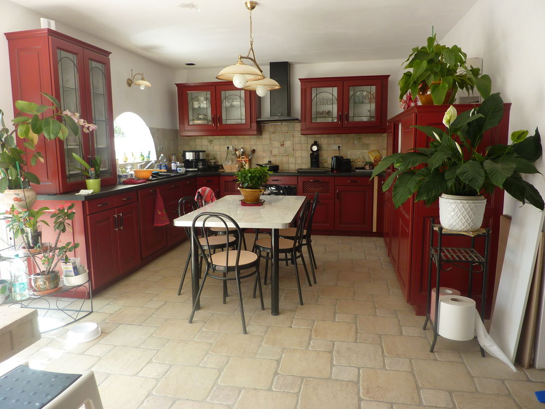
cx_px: 272
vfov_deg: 54.9
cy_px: 204
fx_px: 394
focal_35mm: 25
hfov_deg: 69.4
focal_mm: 4.1
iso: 80
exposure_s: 1/40
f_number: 3.3
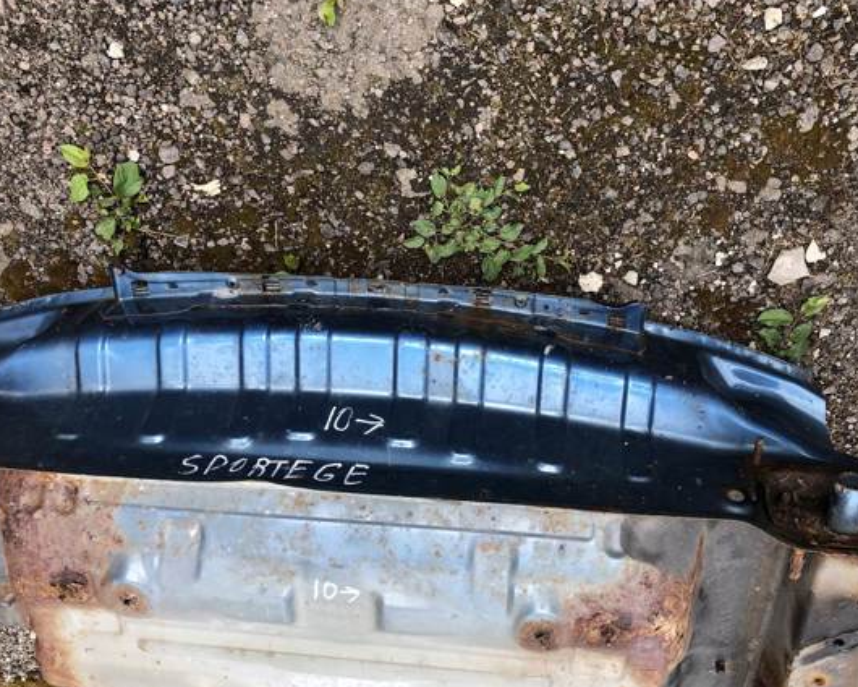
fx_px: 838
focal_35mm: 33
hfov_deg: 54.1
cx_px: 476
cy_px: 350
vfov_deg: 44.5
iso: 20
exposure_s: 1/378
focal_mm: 4
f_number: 1.8
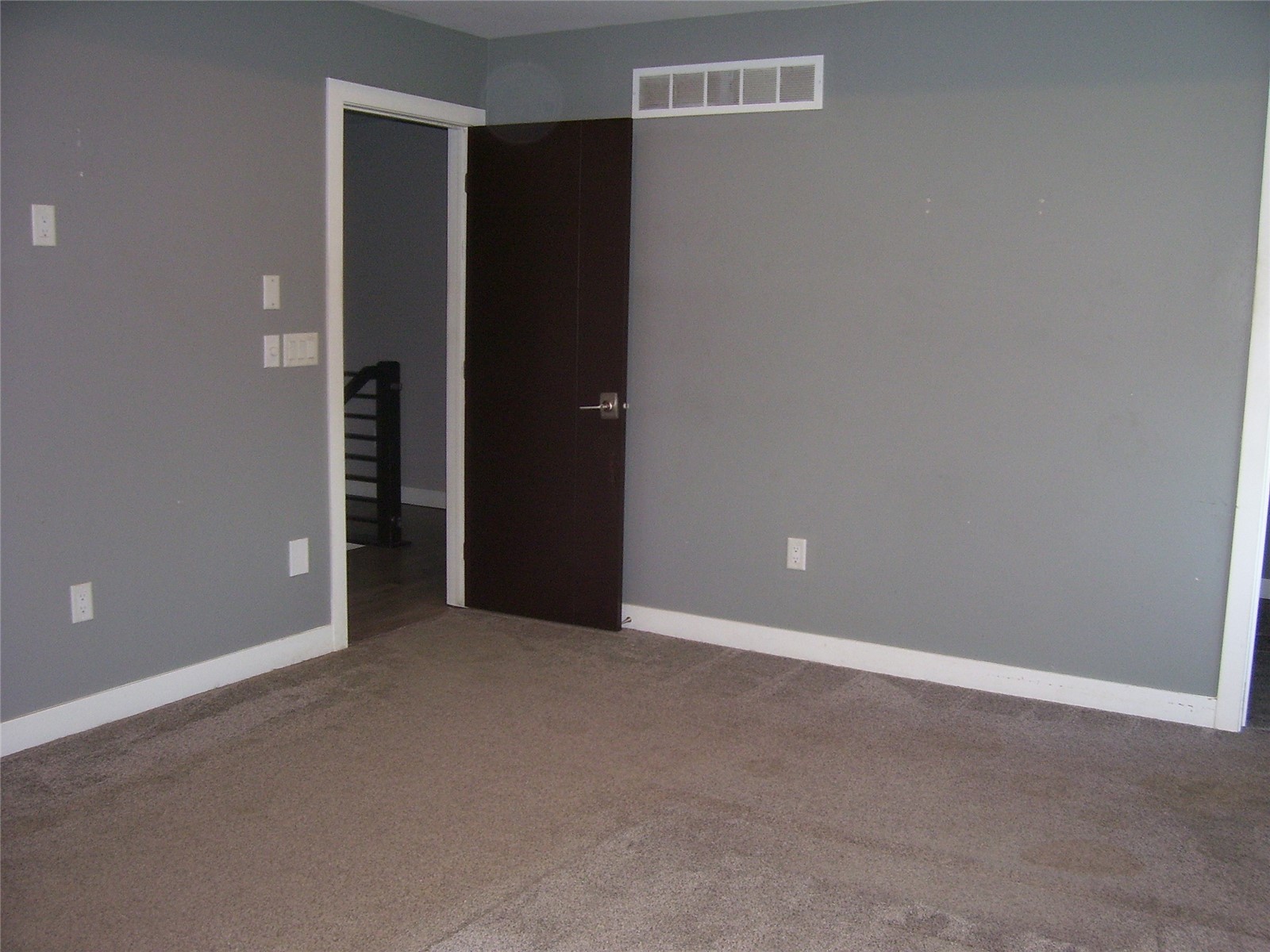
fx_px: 1247
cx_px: 635
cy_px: 476
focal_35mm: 34
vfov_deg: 41.8
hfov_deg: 54.0
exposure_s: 1/60
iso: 125
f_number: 2.7
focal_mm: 5.6
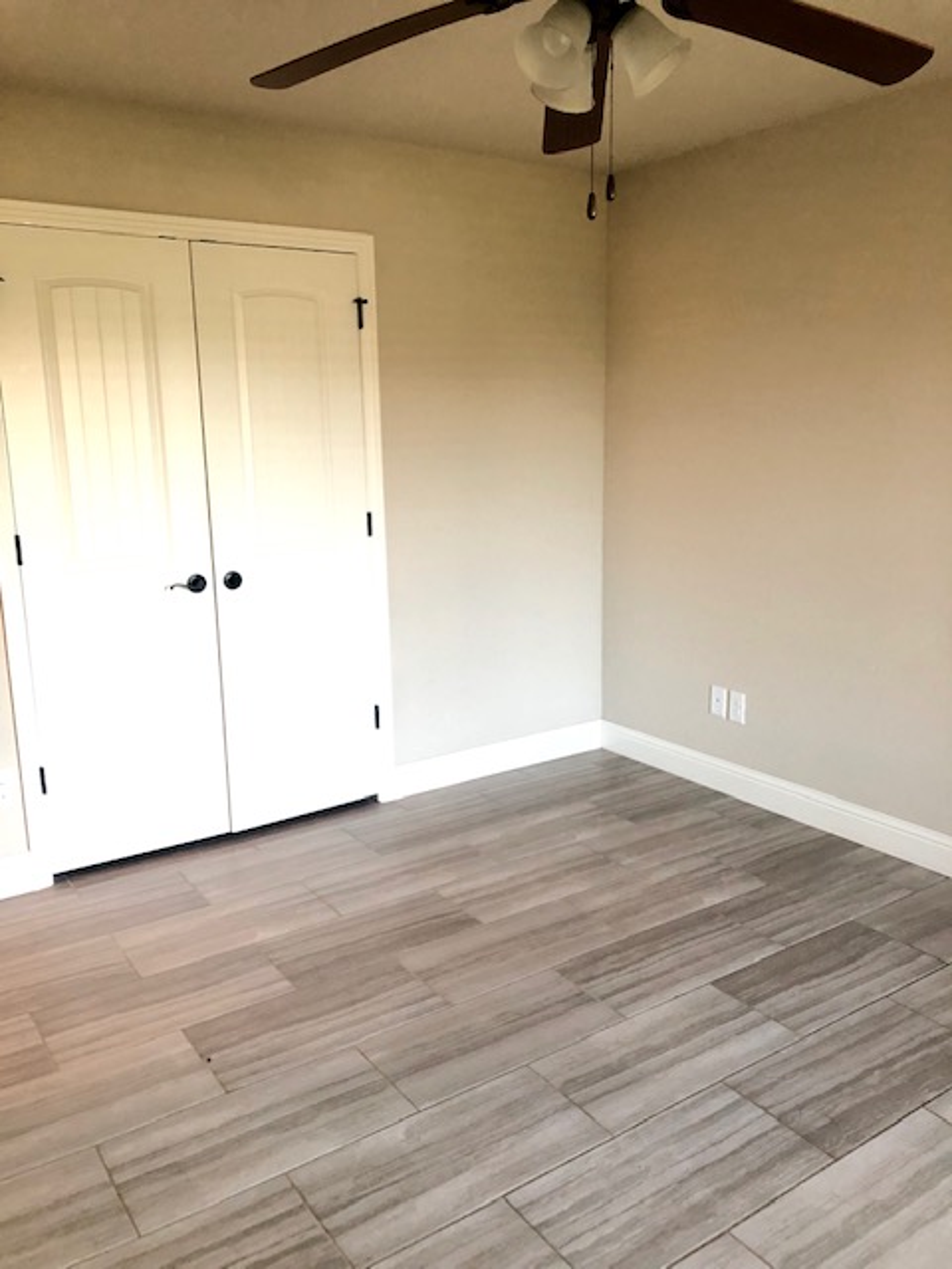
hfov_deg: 49.7
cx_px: 476
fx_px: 1027
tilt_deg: -12.1
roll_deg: +1.6
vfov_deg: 63.4
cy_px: 634
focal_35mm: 28
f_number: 1.8
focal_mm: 3.99
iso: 80
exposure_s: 1/15
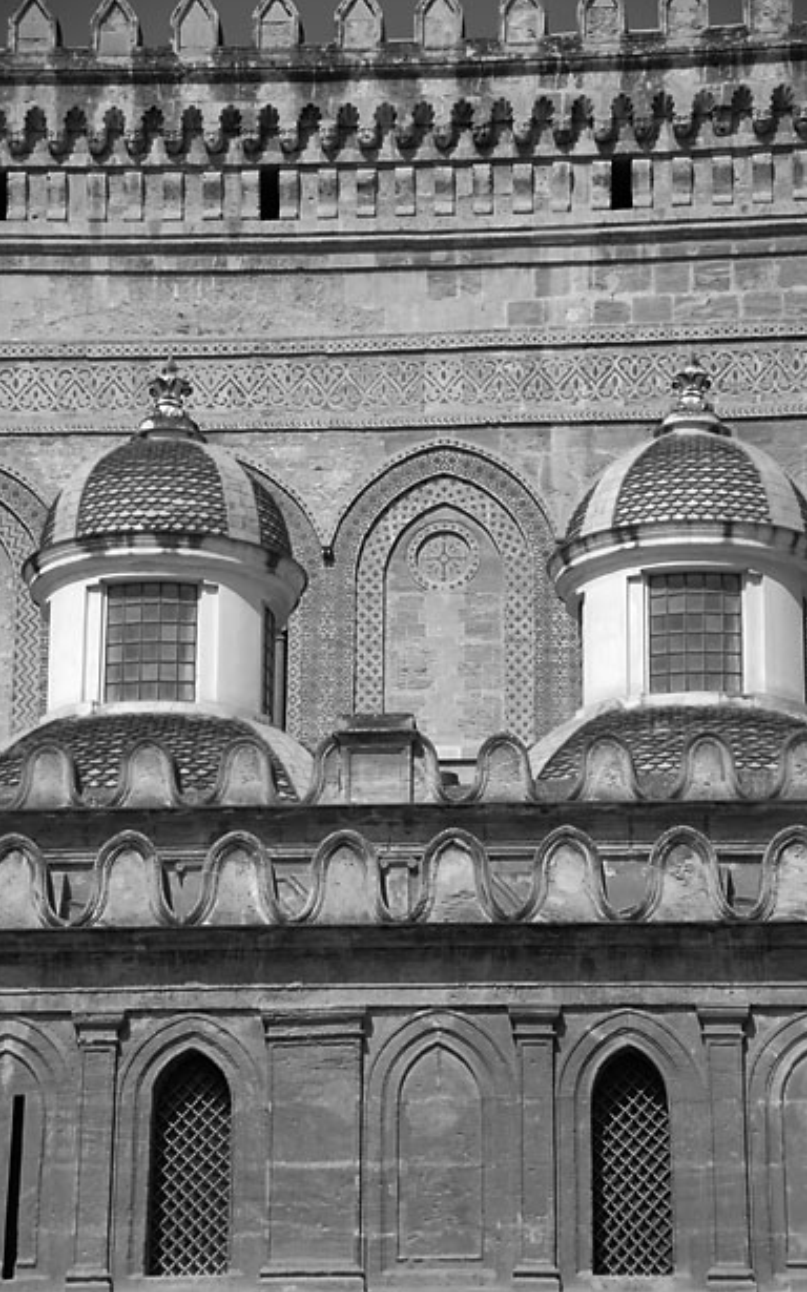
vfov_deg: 19.3
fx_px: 3803
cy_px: 643
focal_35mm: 108
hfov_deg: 12.1
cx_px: 407
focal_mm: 70
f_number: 5
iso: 200
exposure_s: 1/1600
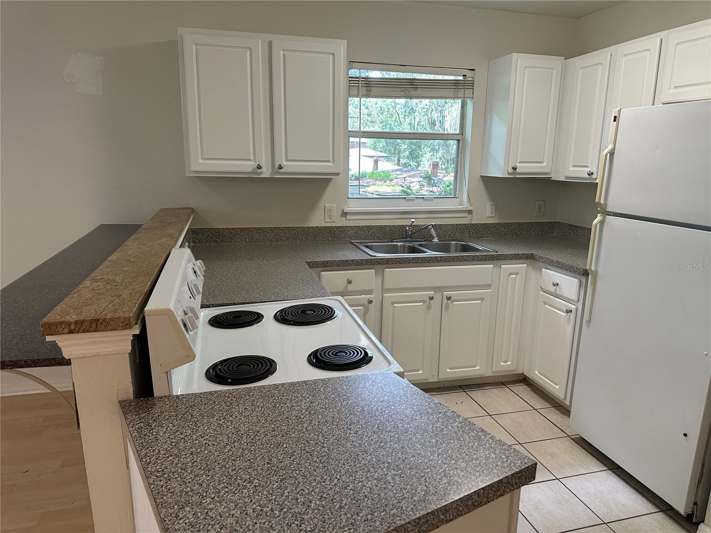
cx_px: 356
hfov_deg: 71.6
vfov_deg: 56.8
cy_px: 266
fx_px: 493
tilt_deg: -15.1
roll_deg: -0.9
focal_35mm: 24
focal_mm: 6.86
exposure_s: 1/120
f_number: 1.78
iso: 200
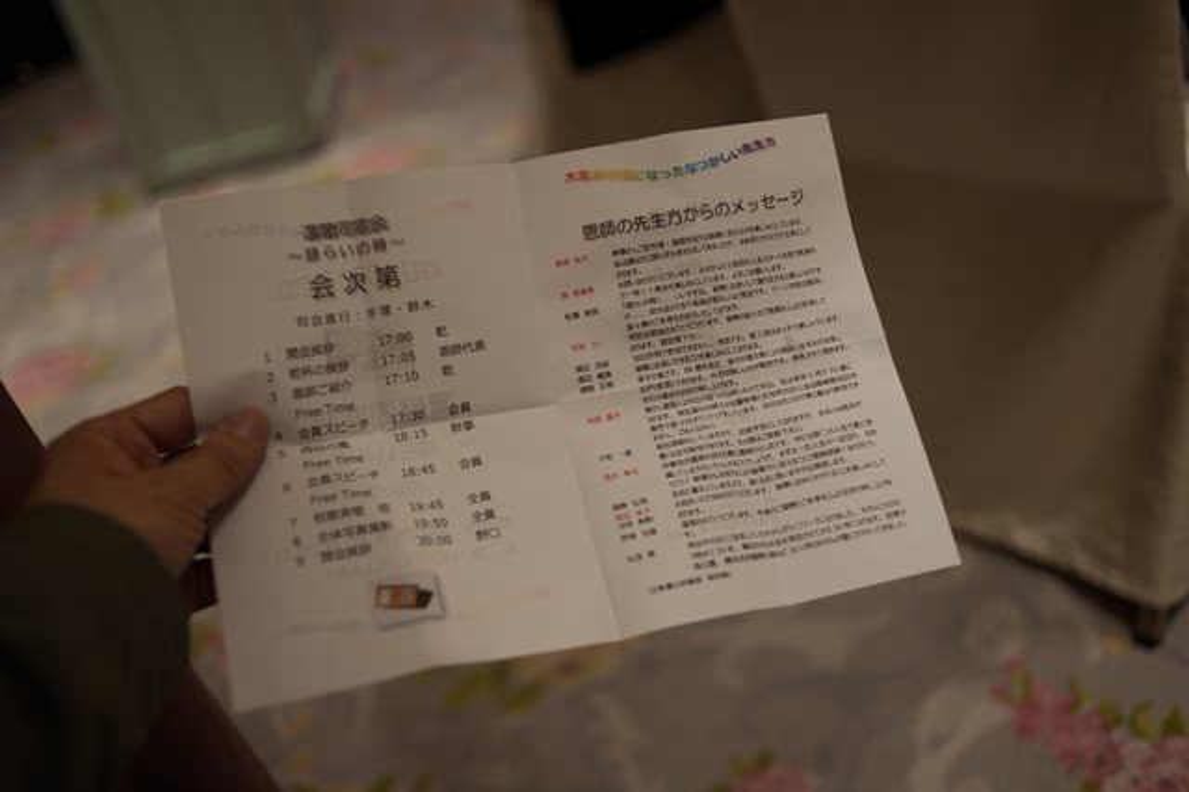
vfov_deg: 37.8
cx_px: 594
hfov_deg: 54.5
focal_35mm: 35
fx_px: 1155
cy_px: 396
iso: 220
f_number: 2.8
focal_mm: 35
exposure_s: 1/100
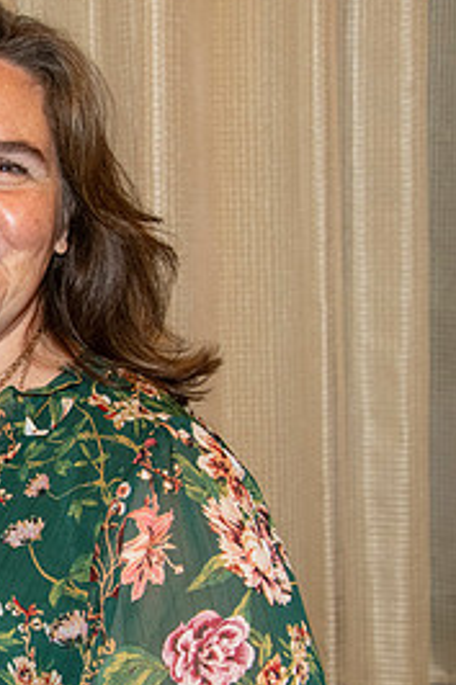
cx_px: -178
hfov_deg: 12.1
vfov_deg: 18.8
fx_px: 2074
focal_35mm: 109
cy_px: 377
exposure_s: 1/60
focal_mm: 50
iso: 2000
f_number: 5.6
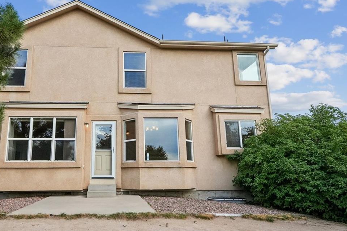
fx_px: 241
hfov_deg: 70.4
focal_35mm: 25
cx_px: 130
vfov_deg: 51.2
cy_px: 128
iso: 800
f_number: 8
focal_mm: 10
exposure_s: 1/800
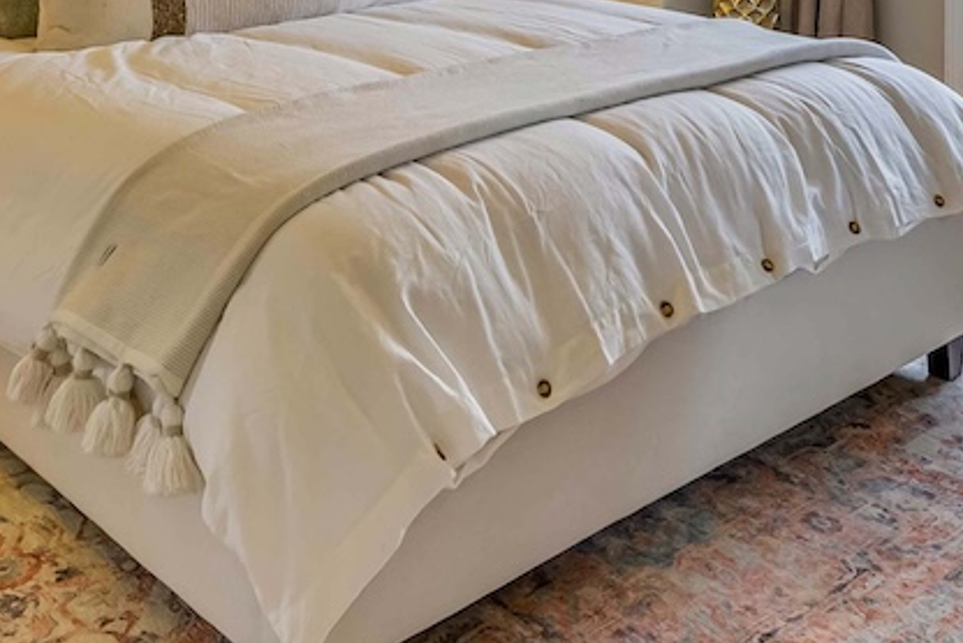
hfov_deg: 40.3
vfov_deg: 24.1
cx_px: 532
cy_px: -197
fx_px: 1312
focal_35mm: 49
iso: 640
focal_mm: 17
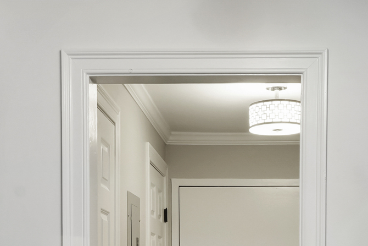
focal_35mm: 78
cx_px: 275
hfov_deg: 25.7
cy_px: 301
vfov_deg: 16.7
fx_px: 797
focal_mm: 17
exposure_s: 1
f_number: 11
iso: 100
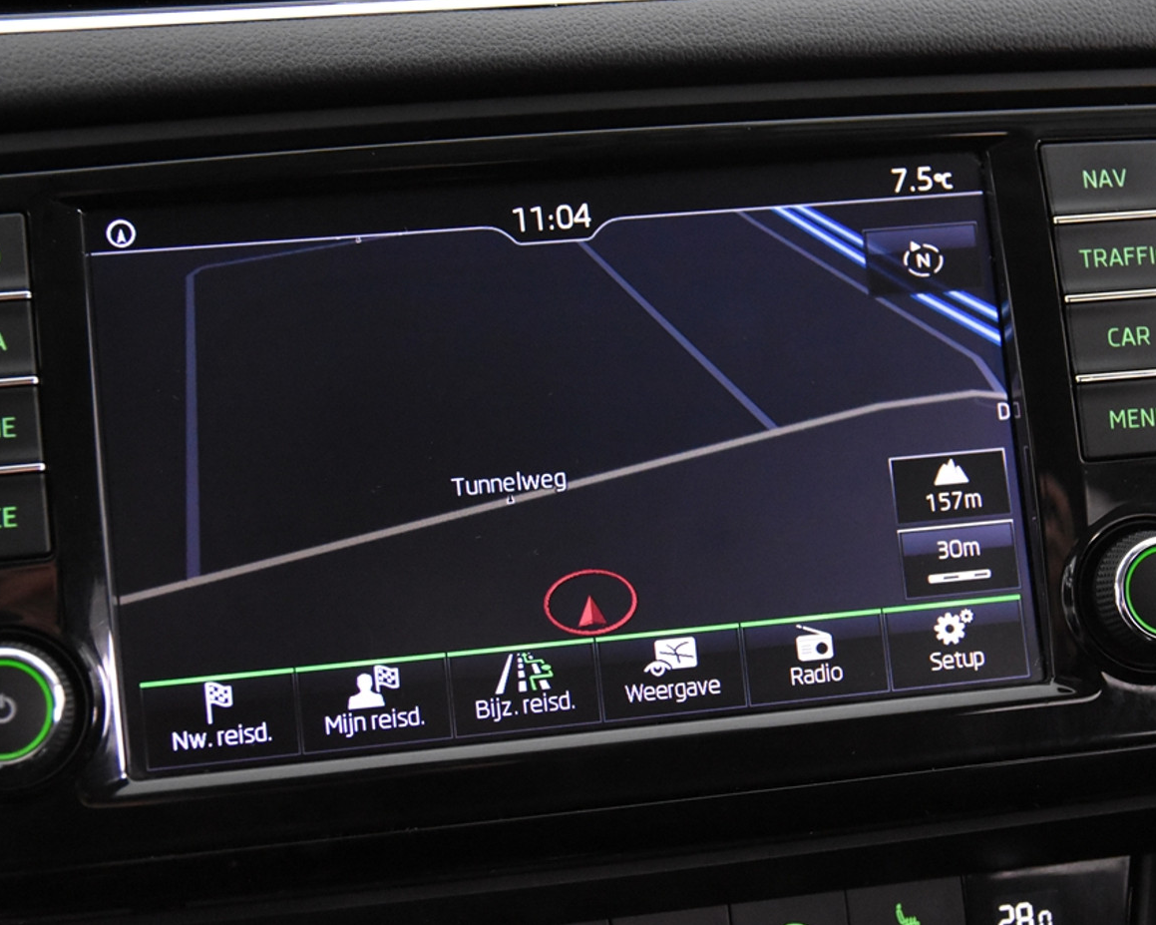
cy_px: 462
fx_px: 2326
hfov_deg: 27.9
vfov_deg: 22.5
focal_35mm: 68
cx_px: 574
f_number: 3.5
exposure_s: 1/60
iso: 7200
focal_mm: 40
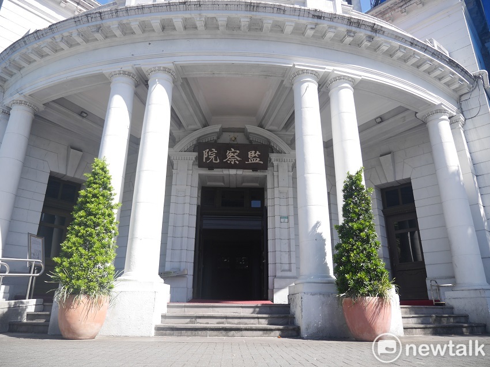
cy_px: 184
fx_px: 340
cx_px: 245
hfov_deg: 71.6
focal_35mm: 24
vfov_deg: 56.8
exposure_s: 1/1300
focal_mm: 12
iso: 200
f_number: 2.8
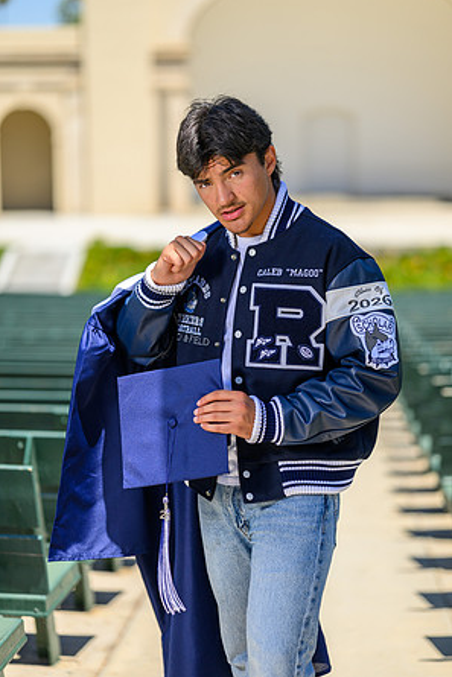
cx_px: 225
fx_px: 1618
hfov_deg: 15.9
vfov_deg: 23.6
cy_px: 336
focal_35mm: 86
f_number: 1.8
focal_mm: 85
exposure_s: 1/4000
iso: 100
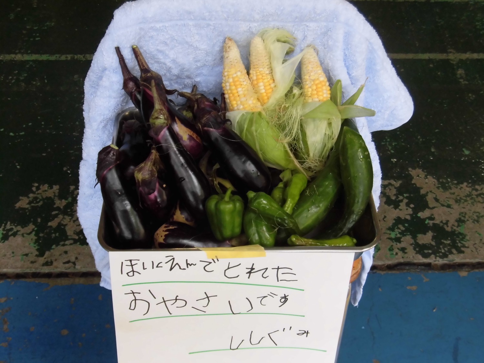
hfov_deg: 37.5
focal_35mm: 51
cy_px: 182
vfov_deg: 28.6
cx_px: 242
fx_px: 713
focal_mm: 9.16
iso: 320
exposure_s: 1/50
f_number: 4
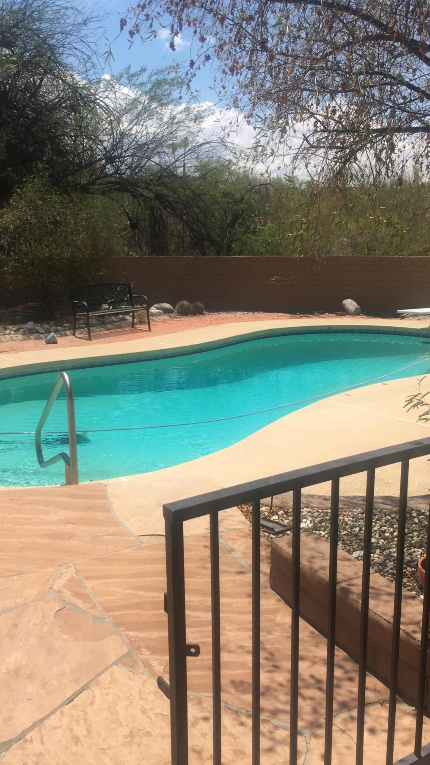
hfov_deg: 33.7
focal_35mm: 35
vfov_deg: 56.6
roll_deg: +0.5
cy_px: 397
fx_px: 709
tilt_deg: -13.6
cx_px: 214
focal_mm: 4.15
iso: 25
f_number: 2.2
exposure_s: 1/2137
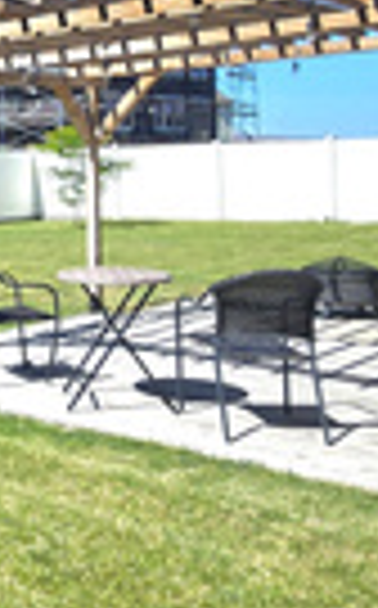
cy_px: 158
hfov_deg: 20.2
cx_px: -270
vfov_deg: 40.0
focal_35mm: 49
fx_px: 810
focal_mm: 2.2
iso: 50
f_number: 2.2
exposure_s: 1/2000
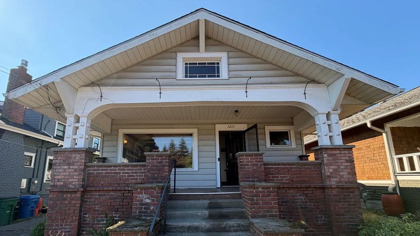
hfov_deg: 99.3
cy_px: 149
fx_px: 178
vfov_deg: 66.0
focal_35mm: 16
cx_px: 201
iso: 50
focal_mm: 2.22
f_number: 2.2
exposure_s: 1/502
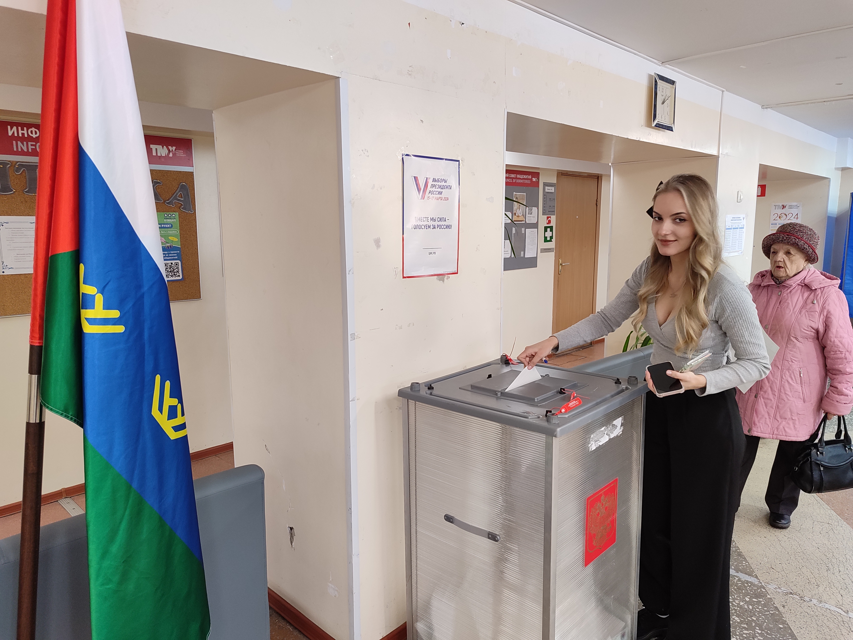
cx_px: 426
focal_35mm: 25
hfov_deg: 69.4
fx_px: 616
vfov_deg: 54.9
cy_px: 320
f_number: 1.89
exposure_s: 1/50
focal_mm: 5.95
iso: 587
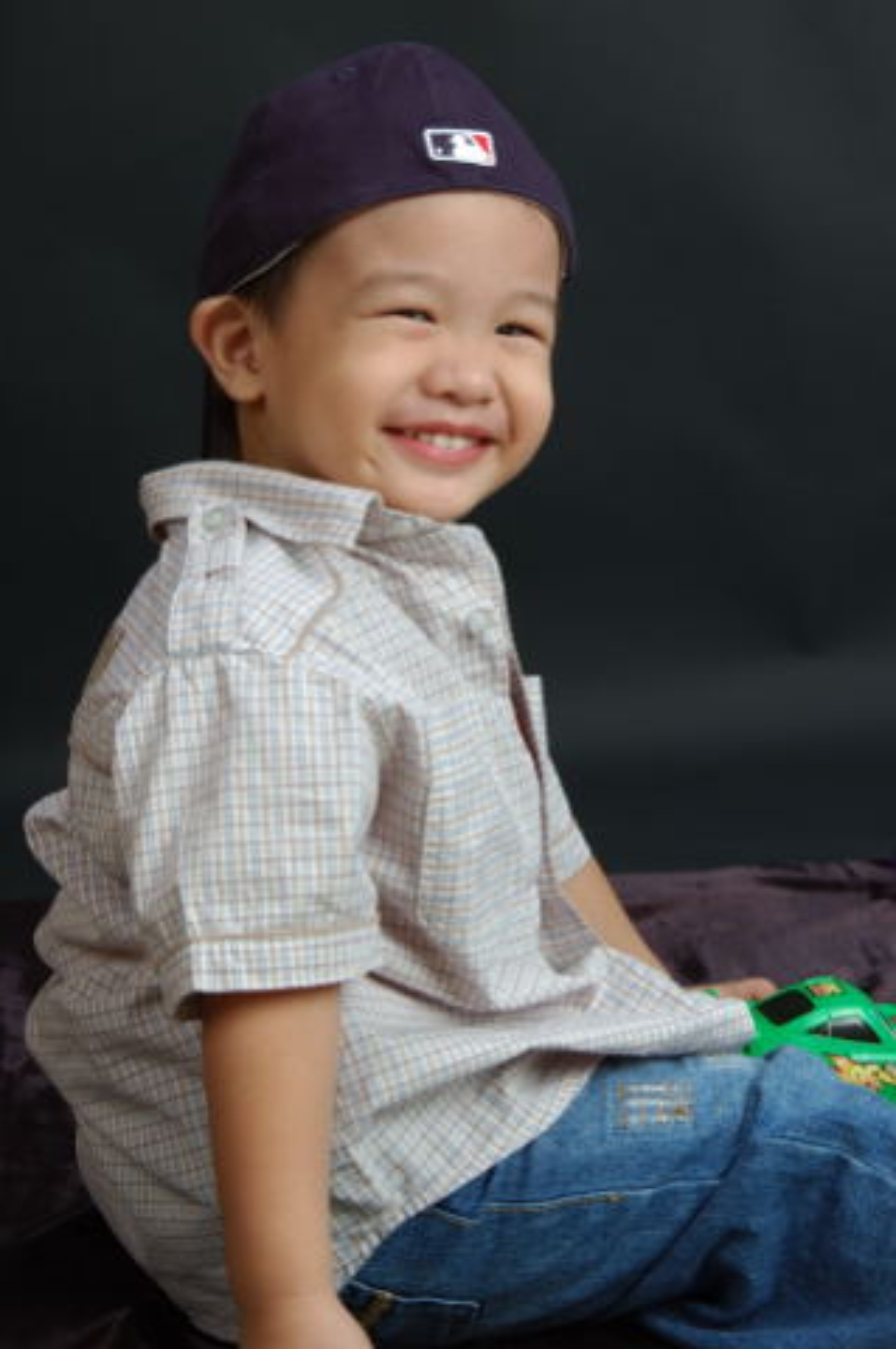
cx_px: 448
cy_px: 674
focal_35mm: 78
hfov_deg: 17.5
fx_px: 2918
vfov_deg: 26.0
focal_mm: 52
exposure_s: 1/125
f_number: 10
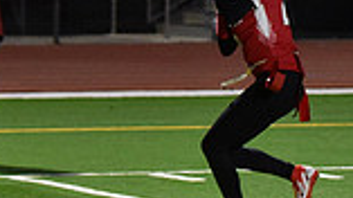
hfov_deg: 5.3
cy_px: 3
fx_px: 3806
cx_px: 241
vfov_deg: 3.0
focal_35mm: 407
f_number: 2.8
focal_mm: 105
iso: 5600
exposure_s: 1/640
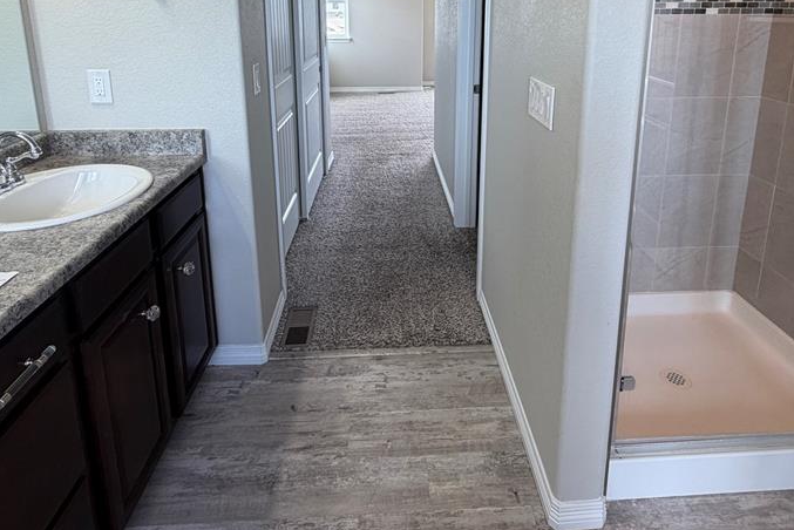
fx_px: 485
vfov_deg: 53.3
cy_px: 101
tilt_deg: -10.2
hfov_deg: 78.5
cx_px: 410
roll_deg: +0.9
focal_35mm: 22
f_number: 2.2
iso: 100
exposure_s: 1/120
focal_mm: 2.22
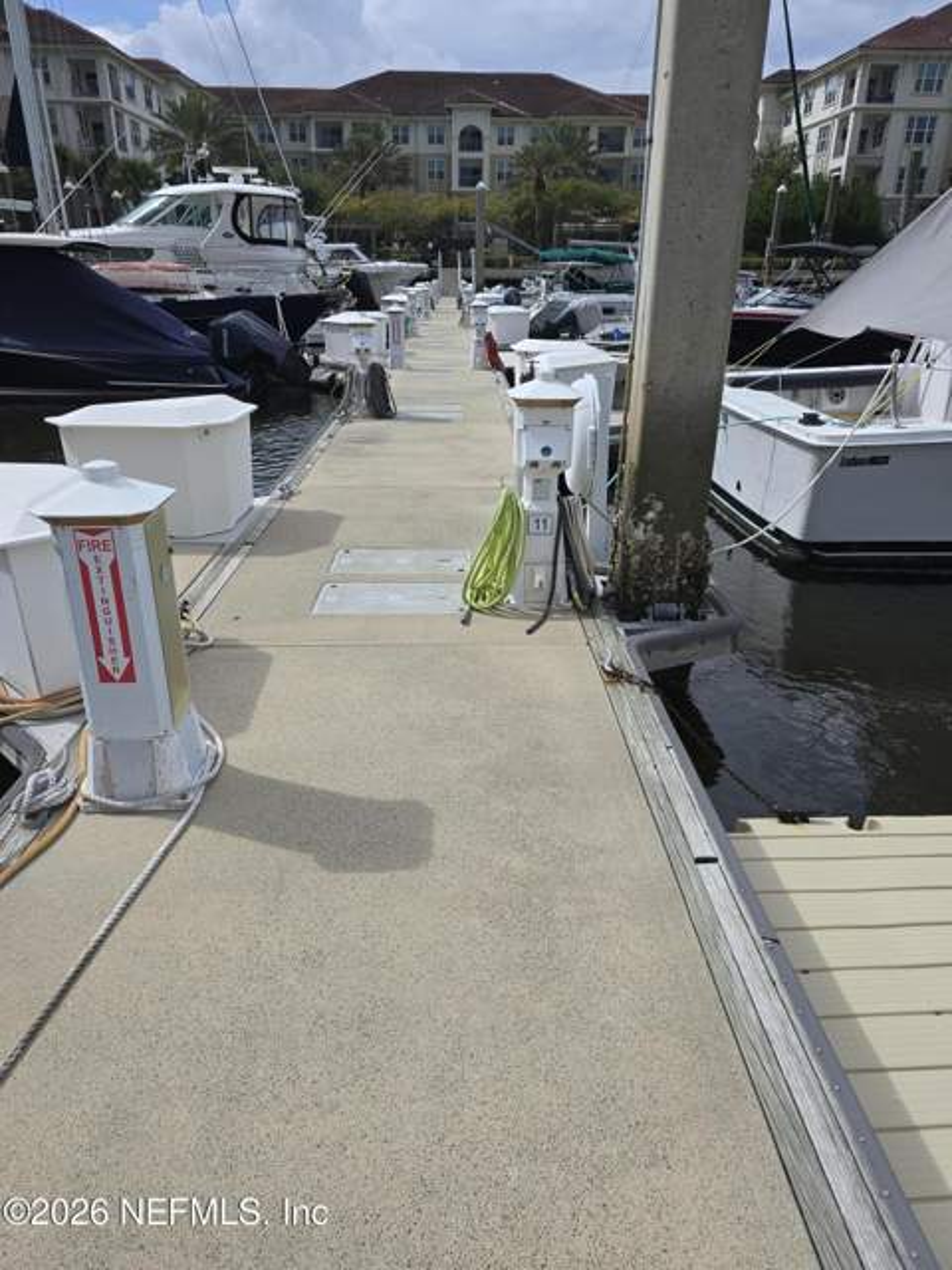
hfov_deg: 58.9
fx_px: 843
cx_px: 476
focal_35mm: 23
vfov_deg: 73.9
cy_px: 635
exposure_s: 1/1000
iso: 12
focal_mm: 6.3
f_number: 1.7
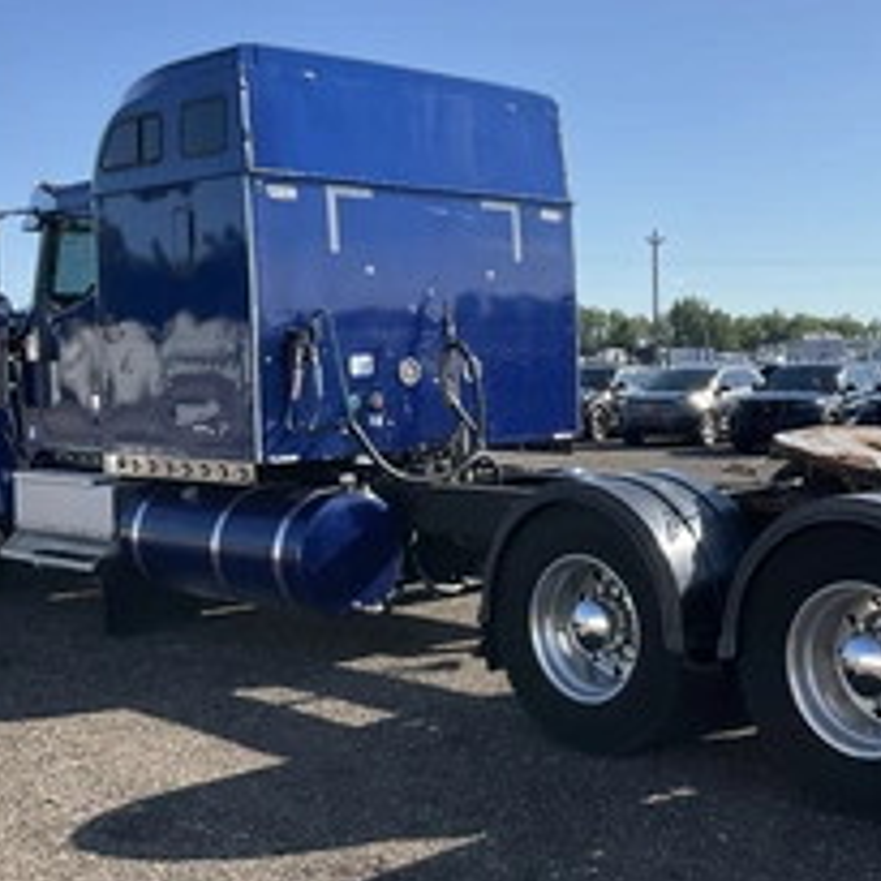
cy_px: 434
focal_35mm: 50
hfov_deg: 33.6
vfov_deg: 34.0
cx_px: 615
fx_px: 1440
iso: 25
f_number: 1.8
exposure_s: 1/1848
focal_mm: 3
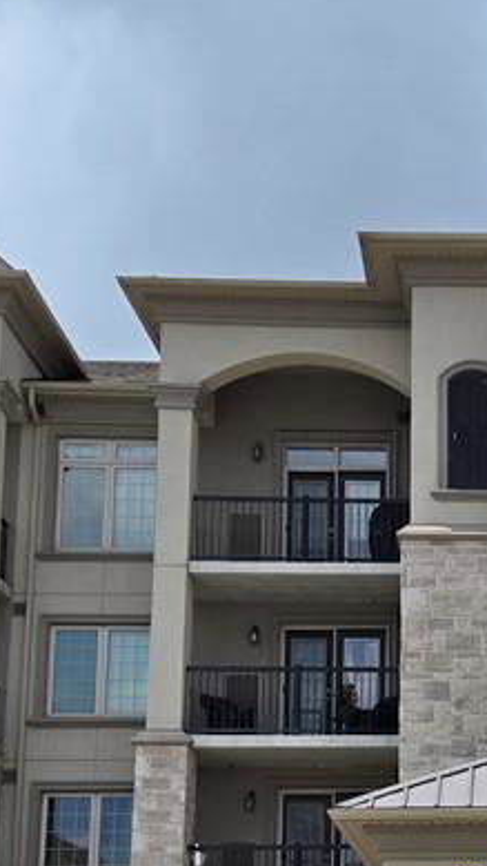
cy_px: 732
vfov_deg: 30.8
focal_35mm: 66
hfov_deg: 17.2
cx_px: 629
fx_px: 1514
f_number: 1.8
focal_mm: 5.4
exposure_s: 1/1879
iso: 25
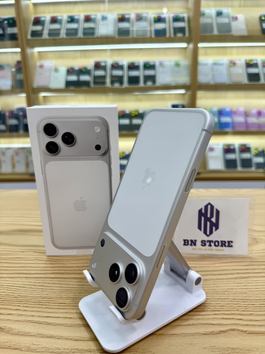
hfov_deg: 56.8
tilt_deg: -16.0
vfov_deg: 71.6
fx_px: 245
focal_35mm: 24
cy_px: 177
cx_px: 132
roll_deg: -1.0
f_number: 1.78
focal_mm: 6.76
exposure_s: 1/164
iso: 64
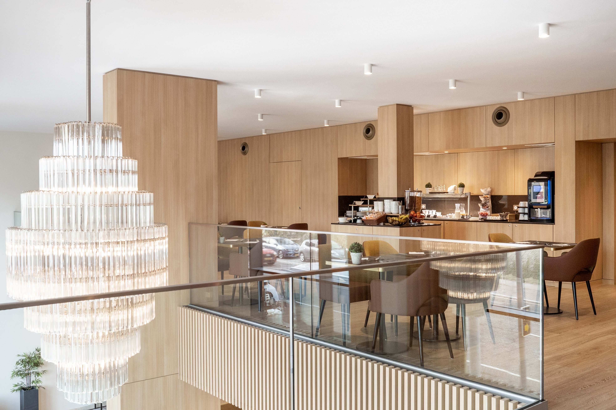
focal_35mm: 36
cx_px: 308
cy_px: 205
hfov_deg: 53.1
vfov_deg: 36.9
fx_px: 616
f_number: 8
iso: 800
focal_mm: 24
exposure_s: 1/50
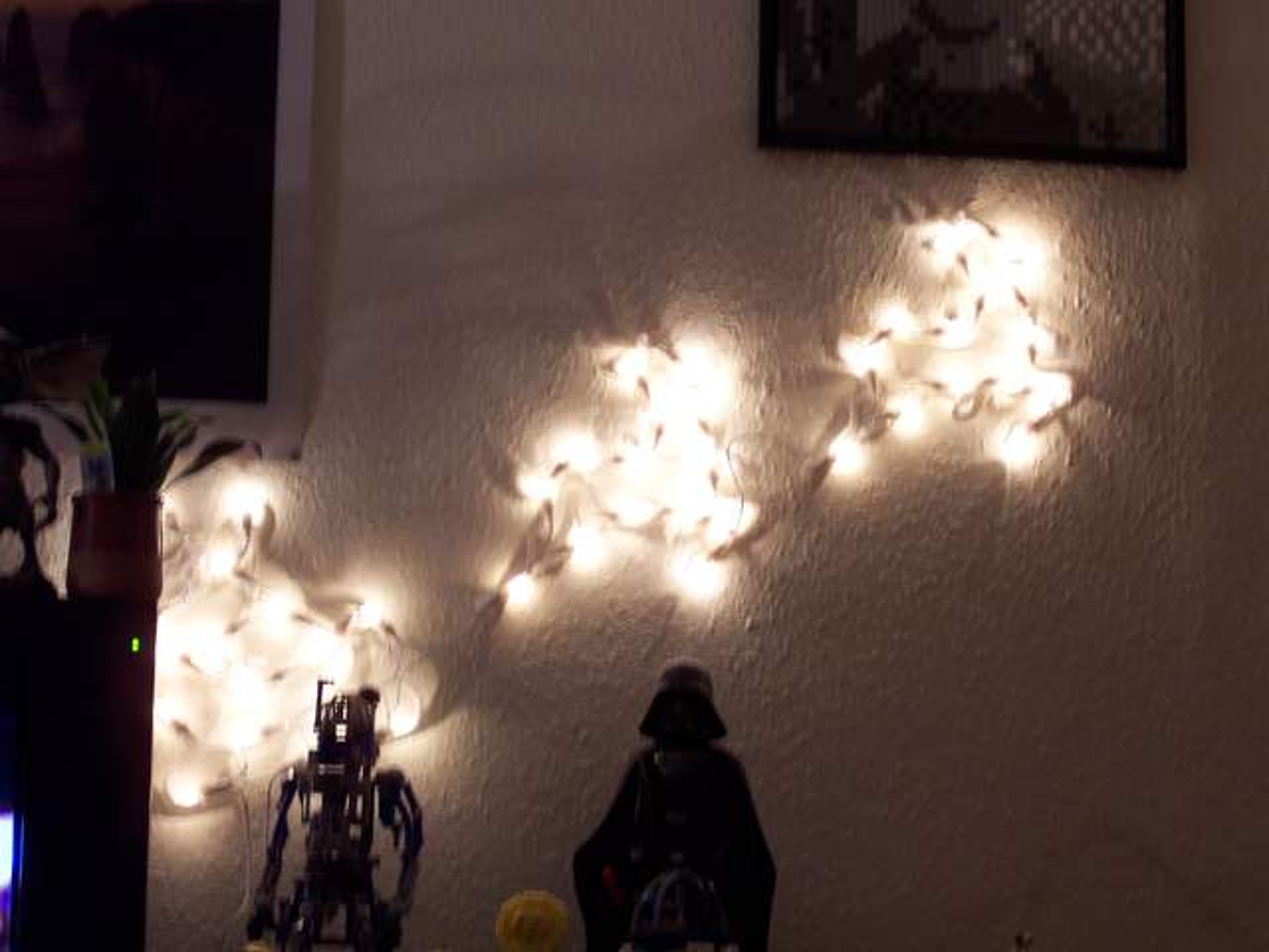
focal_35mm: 114
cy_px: 476
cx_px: 634
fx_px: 4179
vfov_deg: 13.0
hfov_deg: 17.3
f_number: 4.8
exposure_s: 1/4
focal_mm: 24
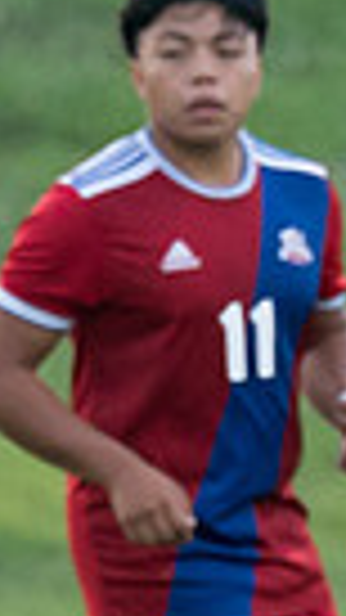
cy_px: 438
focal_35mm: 1967
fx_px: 32102
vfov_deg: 1.1
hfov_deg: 0.6
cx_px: 1134
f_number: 4
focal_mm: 200
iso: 1600
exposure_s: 1/1250
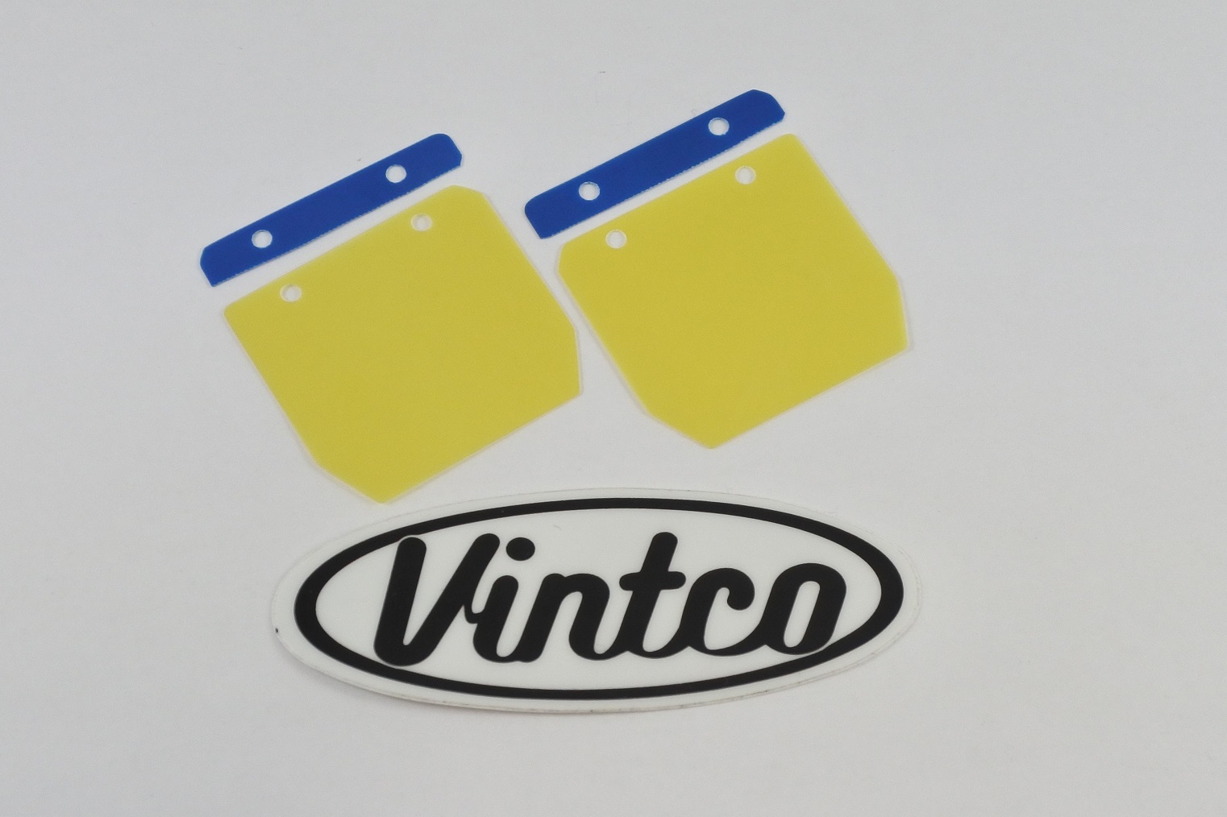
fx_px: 1261
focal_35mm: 37
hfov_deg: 51.9
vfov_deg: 35.9
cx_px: 614
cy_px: 408
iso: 400
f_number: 4
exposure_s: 1/250
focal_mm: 14
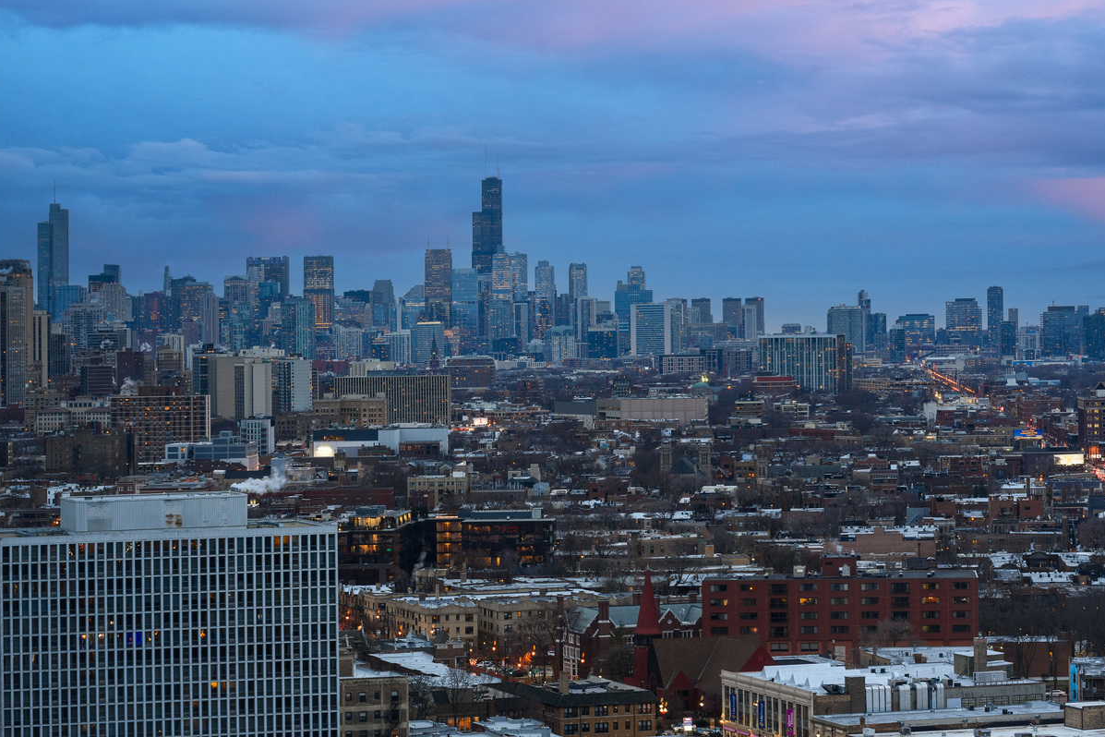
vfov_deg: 11.9
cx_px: 471
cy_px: 290
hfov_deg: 17.8
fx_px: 3530
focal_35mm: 115
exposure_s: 1/40
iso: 400
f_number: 4
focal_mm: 85
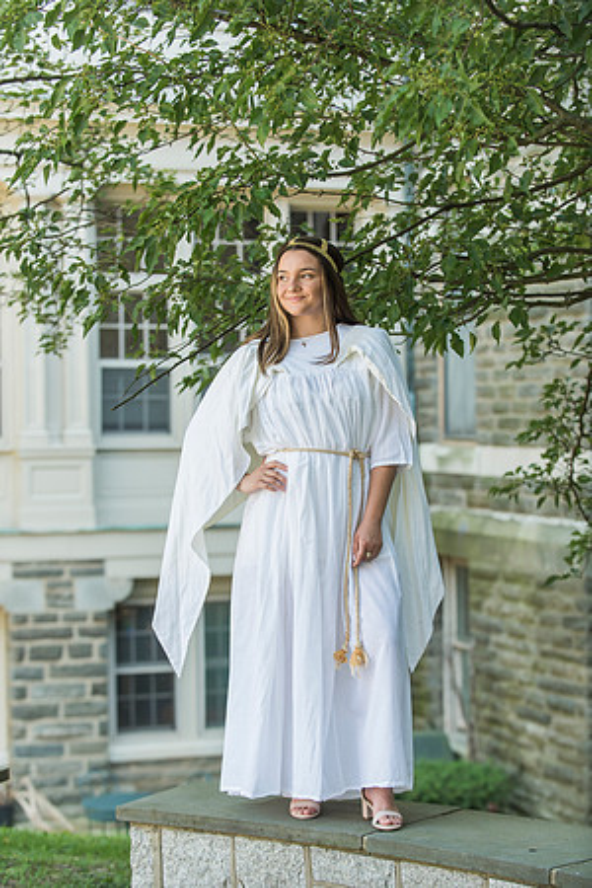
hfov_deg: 16.7
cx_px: 296
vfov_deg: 24.8
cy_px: 444
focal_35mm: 82
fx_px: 2023
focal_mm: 82
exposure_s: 1/160
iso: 320
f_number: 3.5
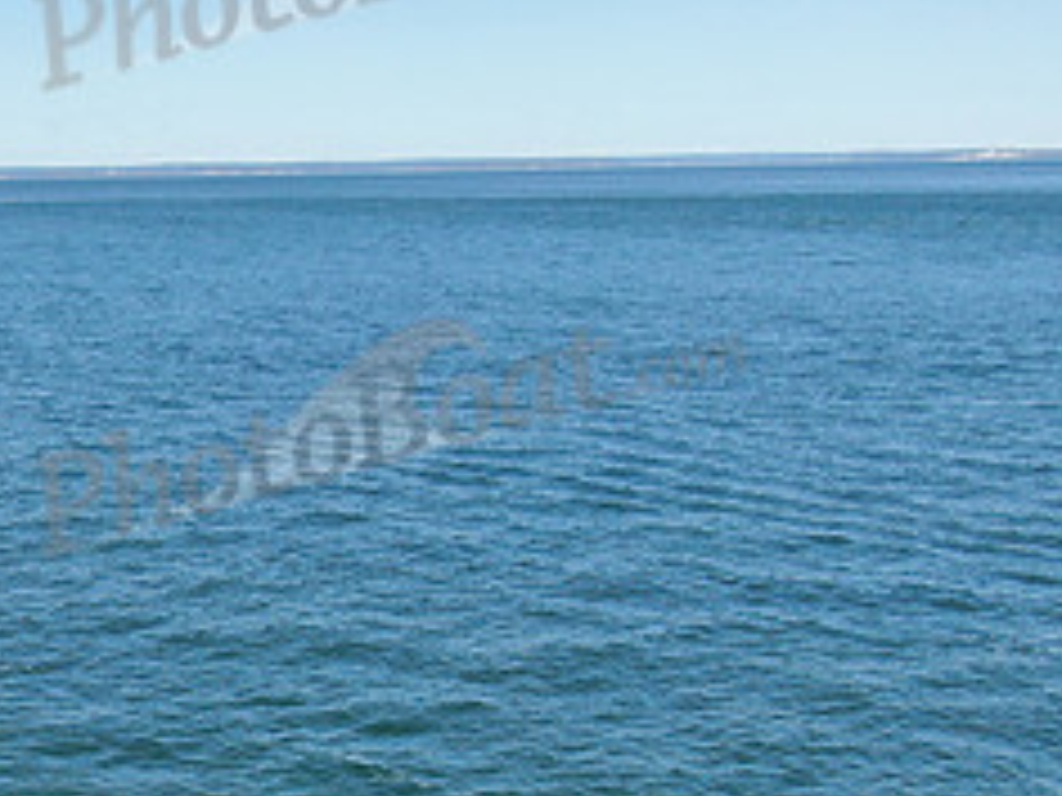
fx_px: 1810
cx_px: -225
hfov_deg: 28.3
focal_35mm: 59
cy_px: 758
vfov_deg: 23.9
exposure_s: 1/1000
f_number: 2.8
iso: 100
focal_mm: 4.39
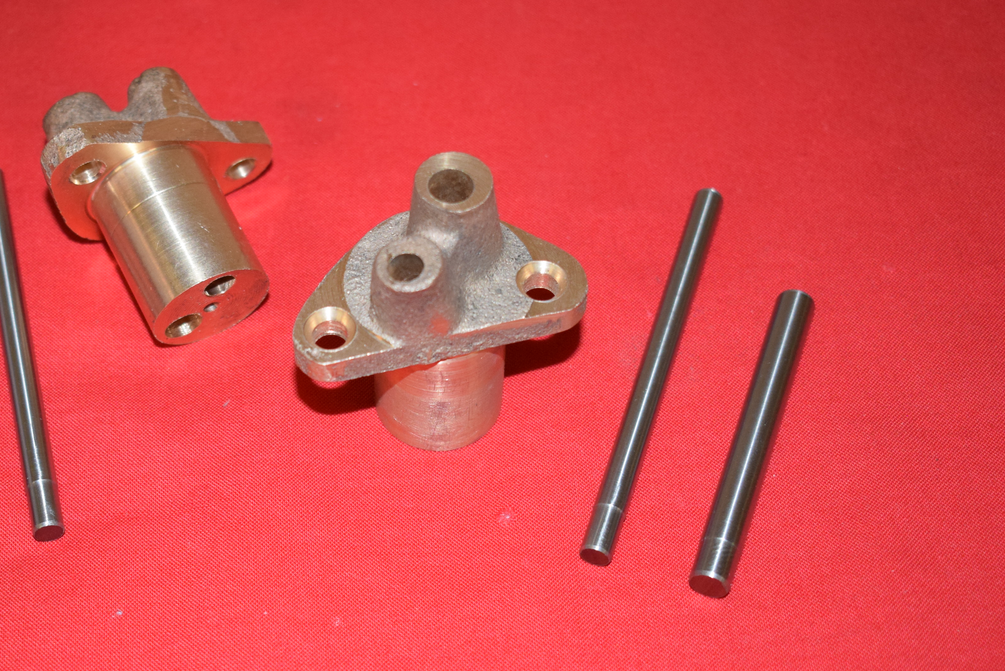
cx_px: 325
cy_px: 386
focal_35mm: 68
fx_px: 1899
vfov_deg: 20.0
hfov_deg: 29.4
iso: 1250
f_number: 5
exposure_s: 1/200
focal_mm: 32
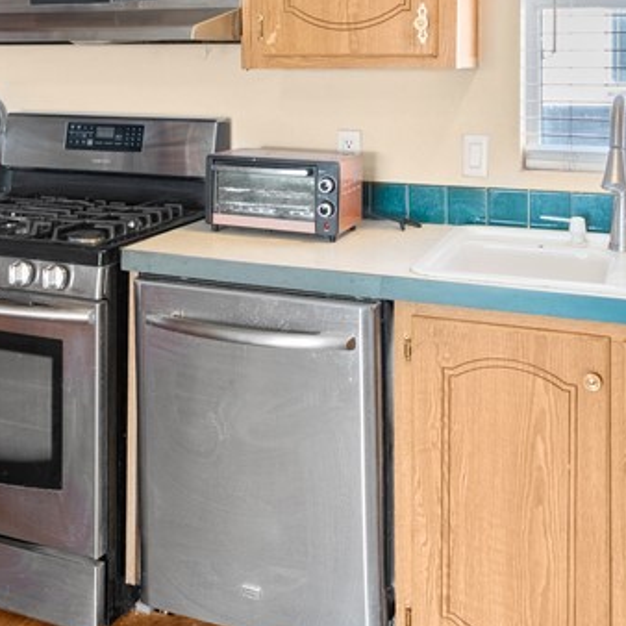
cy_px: 41
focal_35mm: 41
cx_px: 304
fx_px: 839
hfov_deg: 40.9
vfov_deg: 37.7
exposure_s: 1/30
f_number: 6.3
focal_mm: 10
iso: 200
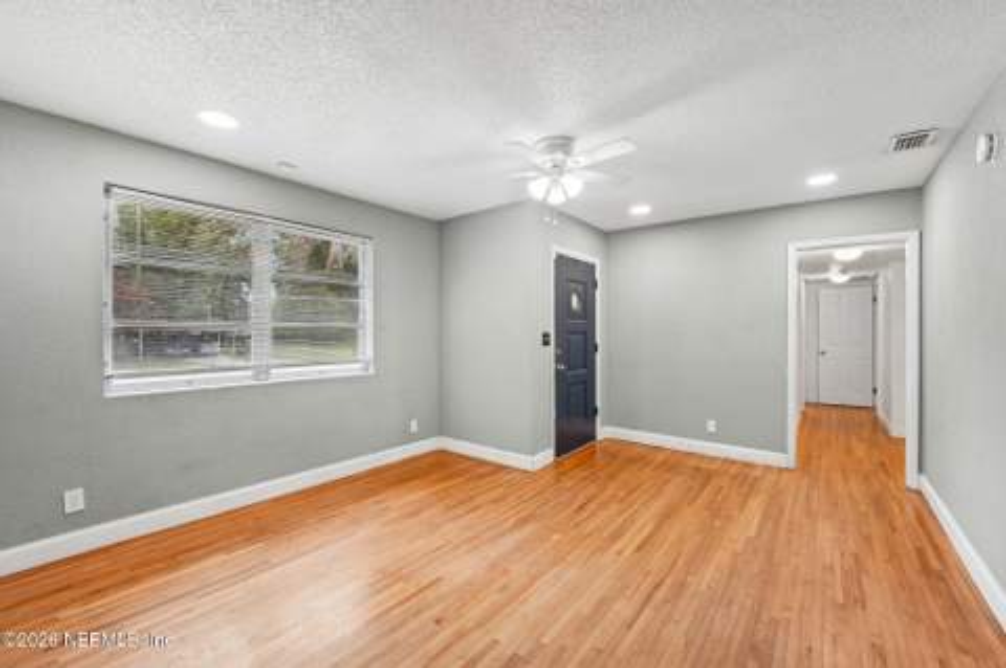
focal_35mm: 15
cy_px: 334
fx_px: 410
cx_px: 503
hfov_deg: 101.6
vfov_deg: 78.3
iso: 400
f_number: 10
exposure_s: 1/6
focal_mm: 14.7
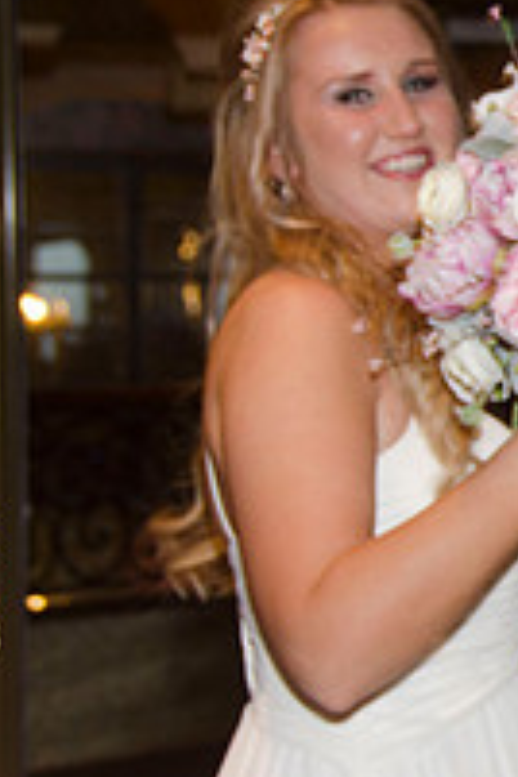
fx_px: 3906
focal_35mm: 181
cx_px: 978
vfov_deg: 11.4
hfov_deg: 7.3
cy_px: 340
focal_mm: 42
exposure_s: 1/60
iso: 400
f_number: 5.6
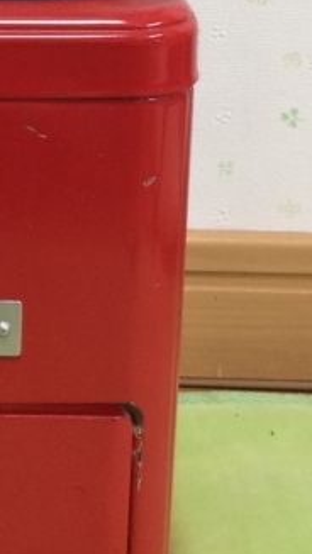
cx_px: -68
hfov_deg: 12.0
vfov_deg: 20.7
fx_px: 1456
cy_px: -32
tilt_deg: -15.7
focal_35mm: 99
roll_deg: +1.8
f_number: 2.2
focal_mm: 4.15
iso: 64
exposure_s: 1/30
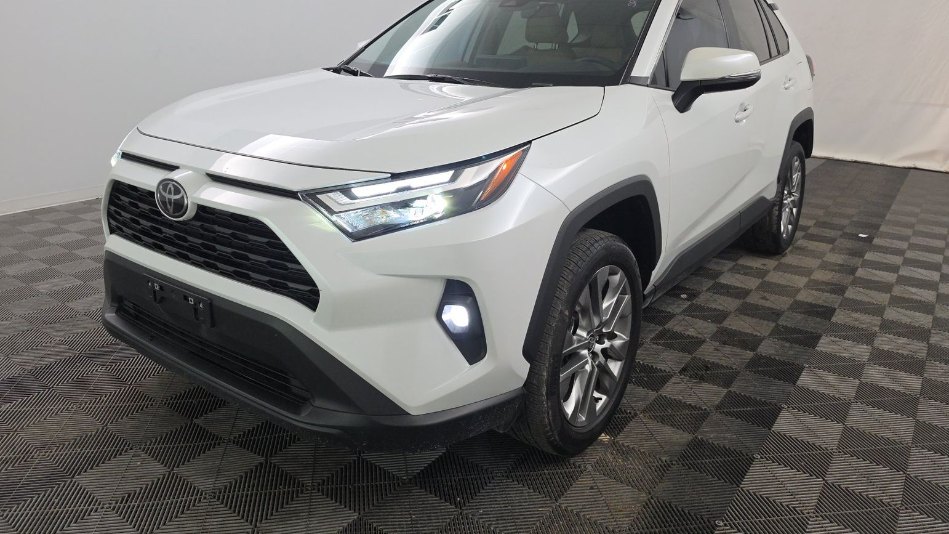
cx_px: 467
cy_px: 186
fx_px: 654
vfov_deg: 43.9
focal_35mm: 26
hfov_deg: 71.9
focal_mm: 6.5
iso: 117
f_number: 1.4
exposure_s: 1/119
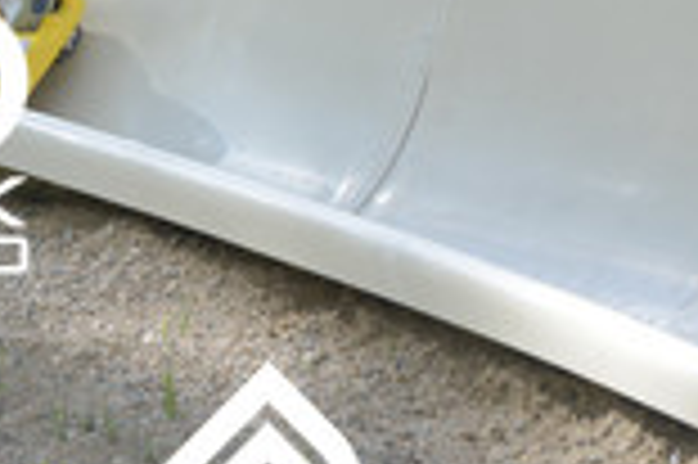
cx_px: -108
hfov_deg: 4.1
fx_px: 9742
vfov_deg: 2.7
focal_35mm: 503
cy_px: 83
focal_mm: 195
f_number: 6.3
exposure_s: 1/1250
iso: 1000
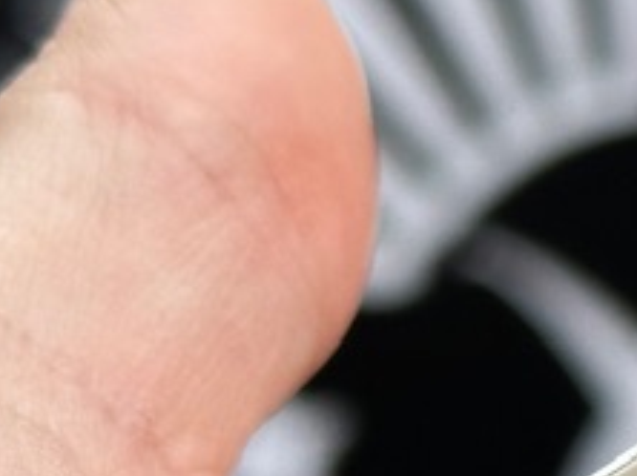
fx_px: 5092
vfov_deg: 5.3
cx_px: 1624
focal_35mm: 277
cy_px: 447
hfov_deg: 6.7
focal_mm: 6.86
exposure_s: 1/401
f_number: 1.78
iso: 64
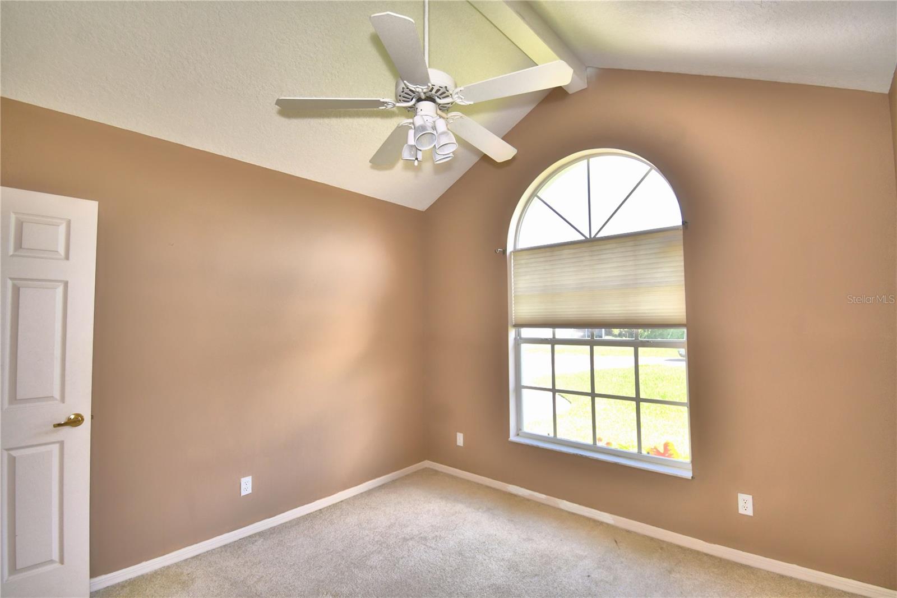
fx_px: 399
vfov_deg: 73.7
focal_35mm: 16
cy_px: 299
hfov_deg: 96.7
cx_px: 448
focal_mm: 11
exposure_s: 1/60
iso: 125
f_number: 4.8
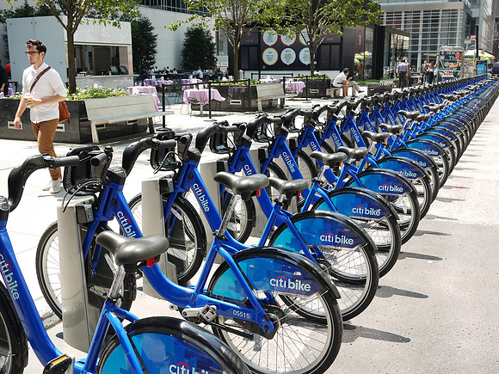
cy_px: 187
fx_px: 577
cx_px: 250
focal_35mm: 40
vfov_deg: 36.0
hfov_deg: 46.8
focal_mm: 20
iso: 100
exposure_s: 1/125
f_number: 6.3
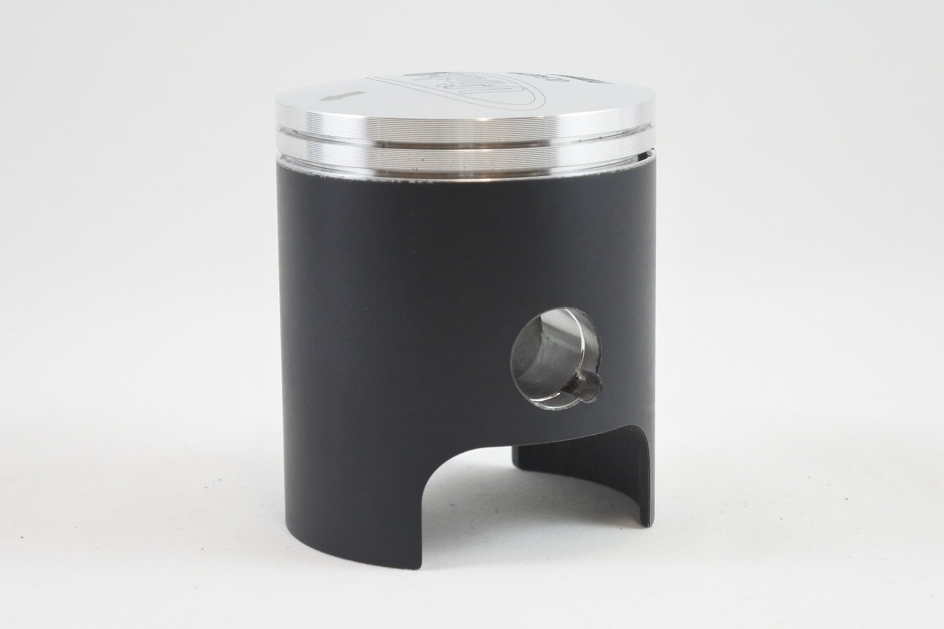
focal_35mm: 56
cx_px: 472
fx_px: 1468
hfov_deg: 35.6
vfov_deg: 24.2
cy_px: 314
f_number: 4.8
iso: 640
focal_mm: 21
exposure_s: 1/125
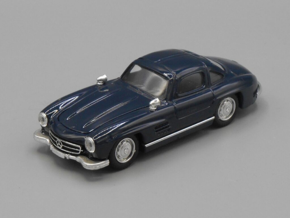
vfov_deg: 21.0
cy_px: 109
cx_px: 145
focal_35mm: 70
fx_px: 586
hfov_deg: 27.8
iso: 200
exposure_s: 1/250
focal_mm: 12.5
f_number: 4.5
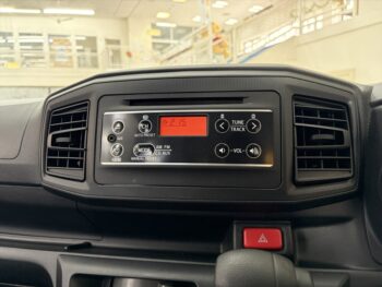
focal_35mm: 26
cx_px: 191
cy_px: 144
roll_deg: +3.0
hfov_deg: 67.3
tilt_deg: -5.7
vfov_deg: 53.1
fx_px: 287
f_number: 1.6
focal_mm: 5.96
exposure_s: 1/50
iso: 400
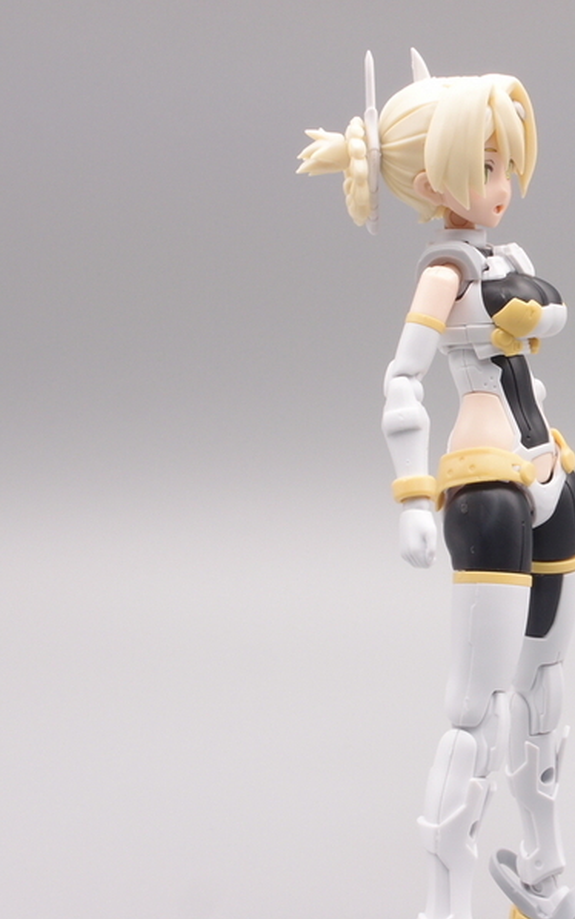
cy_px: 460
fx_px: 1955
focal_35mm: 78
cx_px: 553
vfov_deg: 26.5
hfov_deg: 16.4
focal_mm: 11.84
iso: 100
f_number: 8
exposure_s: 1/8
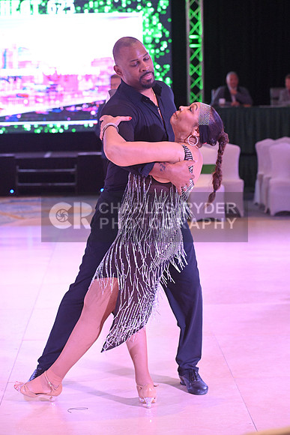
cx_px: 145
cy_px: 218
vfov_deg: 20.0
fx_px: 1232
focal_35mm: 102
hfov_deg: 13.4
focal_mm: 102
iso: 5000
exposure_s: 1/400
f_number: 5.6
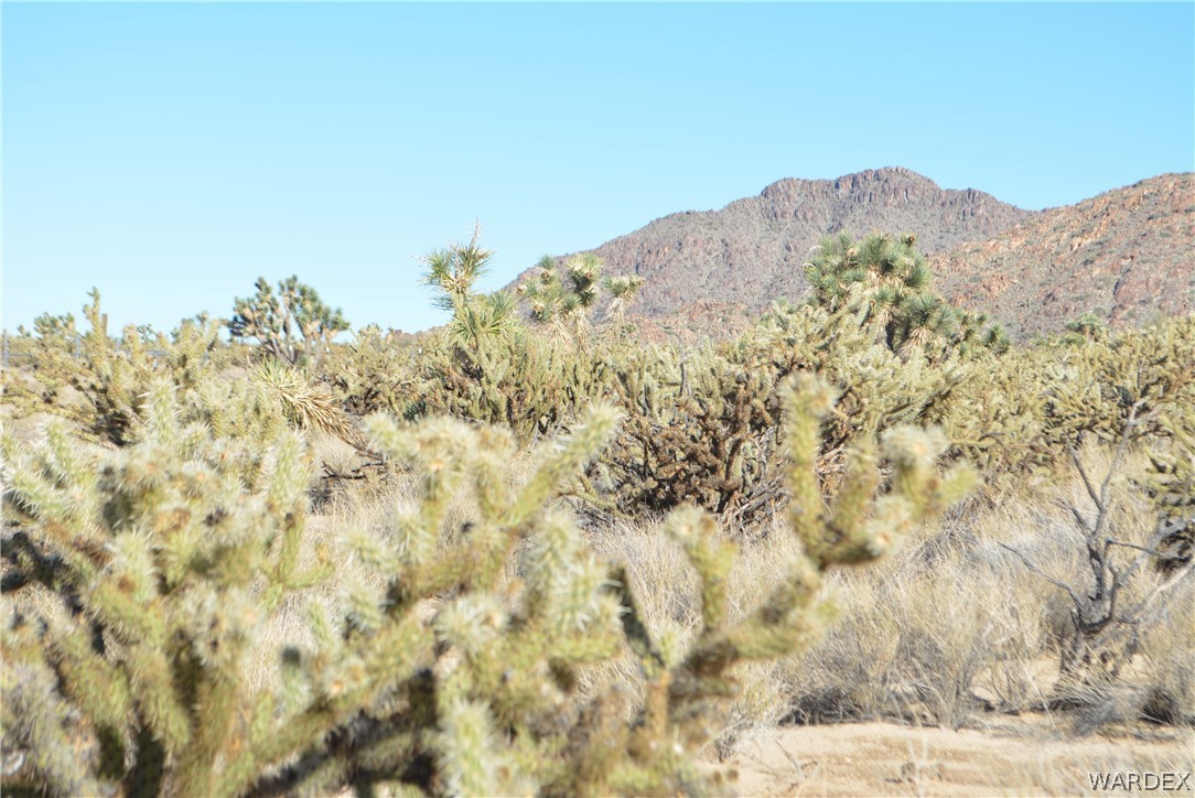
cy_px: 399
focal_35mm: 82
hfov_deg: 24.6
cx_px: 598
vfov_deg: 16.6
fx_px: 2740
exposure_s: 1/160
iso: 100
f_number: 8
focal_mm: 55
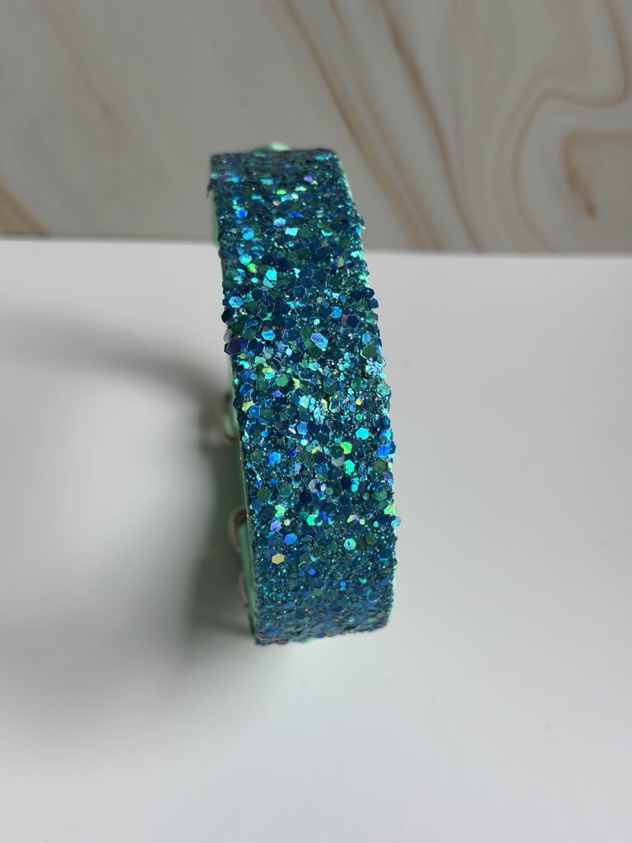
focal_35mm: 48
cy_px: 422
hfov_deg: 30.3
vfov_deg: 39.7
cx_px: 316
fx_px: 1168
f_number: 1.78
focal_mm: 6.86
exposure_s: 1/271
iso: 80
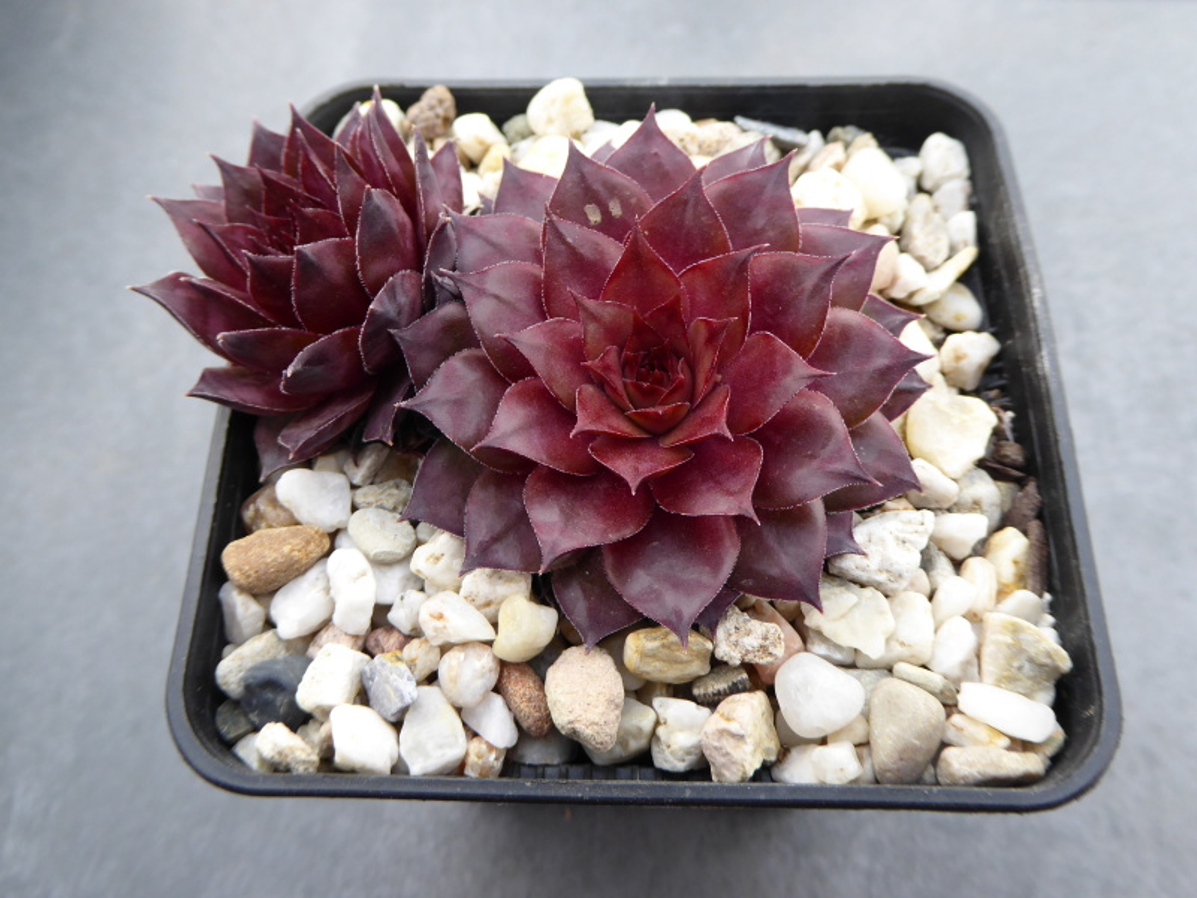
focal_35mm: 29
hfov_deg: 61.7
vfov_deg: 48.2
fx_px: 1003
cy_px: 449
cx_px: 598
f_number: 3.5
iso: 125
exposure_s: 1/60
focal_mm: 5
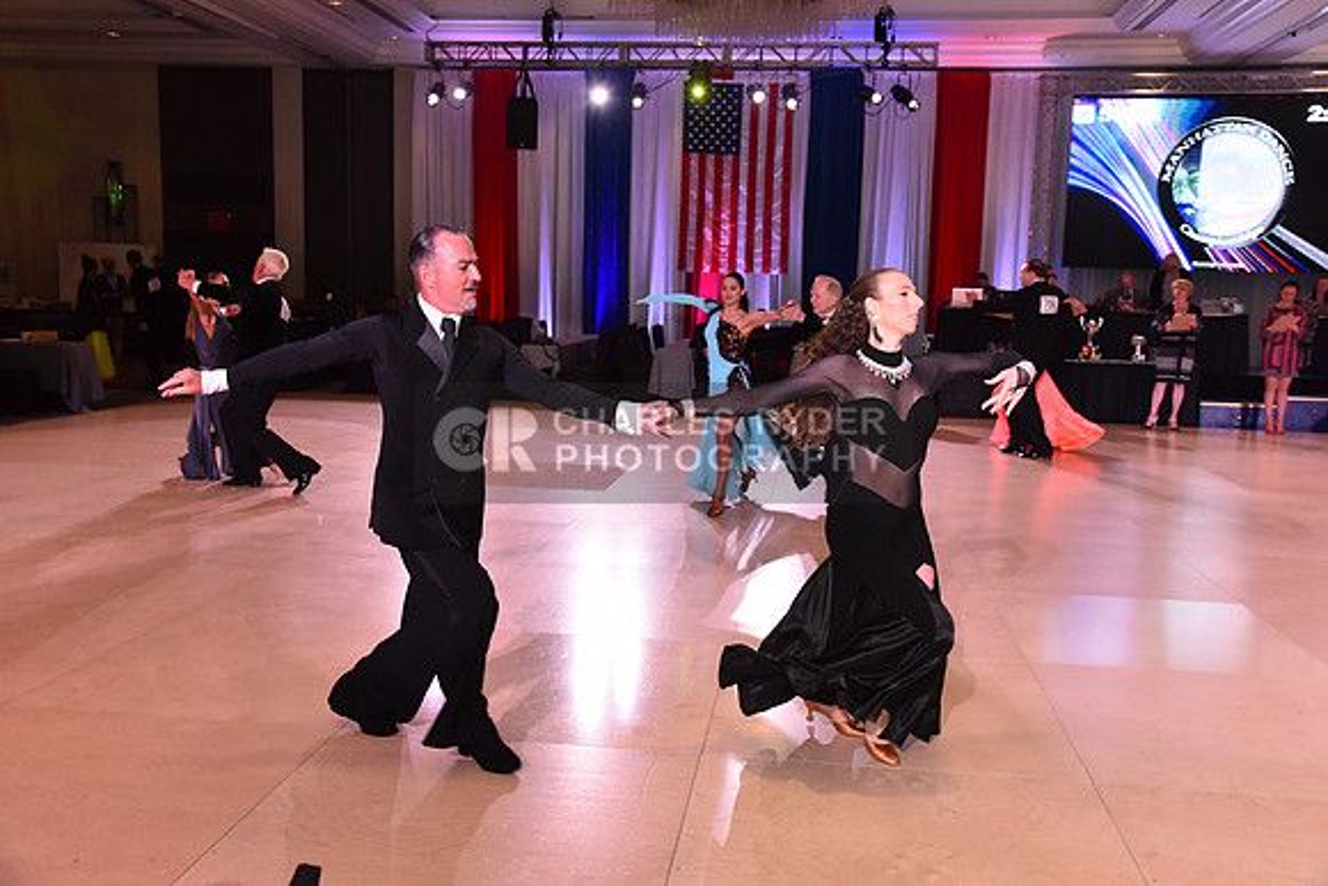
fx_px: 1181
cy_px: 443
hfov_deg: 58.7
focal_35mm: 32
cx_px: 664
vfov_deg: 41.1
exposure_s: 1/320
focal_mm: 32
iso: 2500
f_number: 6.3
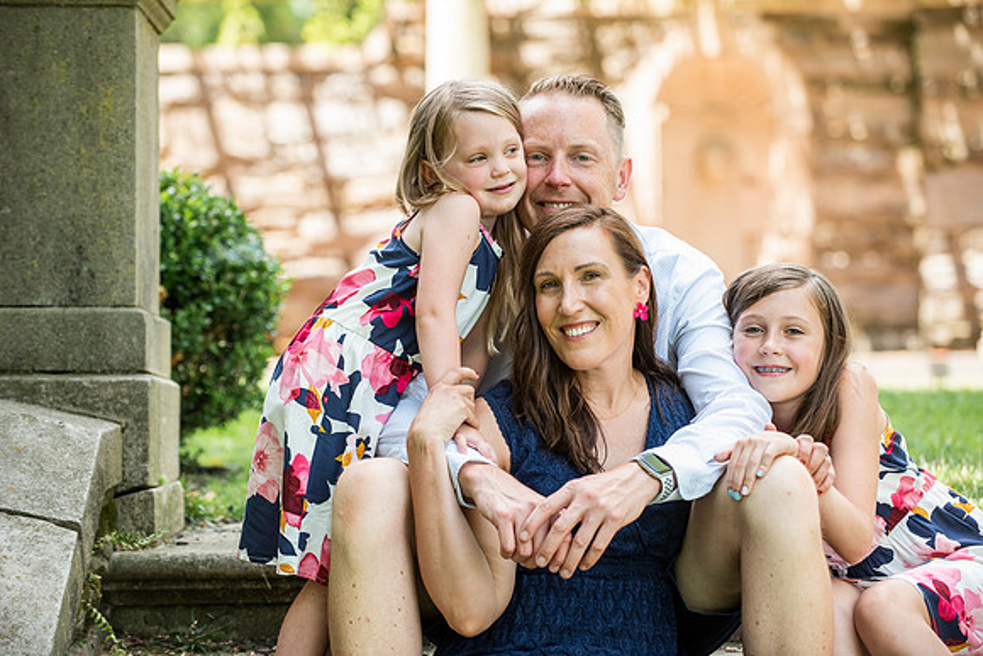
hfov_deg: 16.4
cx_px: 492
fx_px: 3414
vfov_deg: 11.0
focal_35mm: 125
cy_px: 328
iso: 800
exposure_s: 1/640
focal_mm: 125
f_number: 4
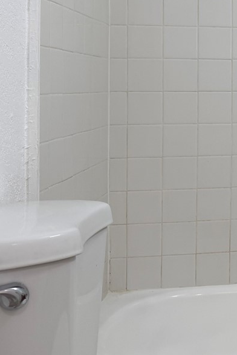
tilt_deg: -0.2
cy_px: 86
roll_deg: -0.2
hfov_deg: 17.1
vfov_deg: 29.2
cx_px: 405
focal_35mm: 68
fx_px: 671
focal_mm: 6.76
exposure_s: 1/120
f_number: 1.78
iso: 100
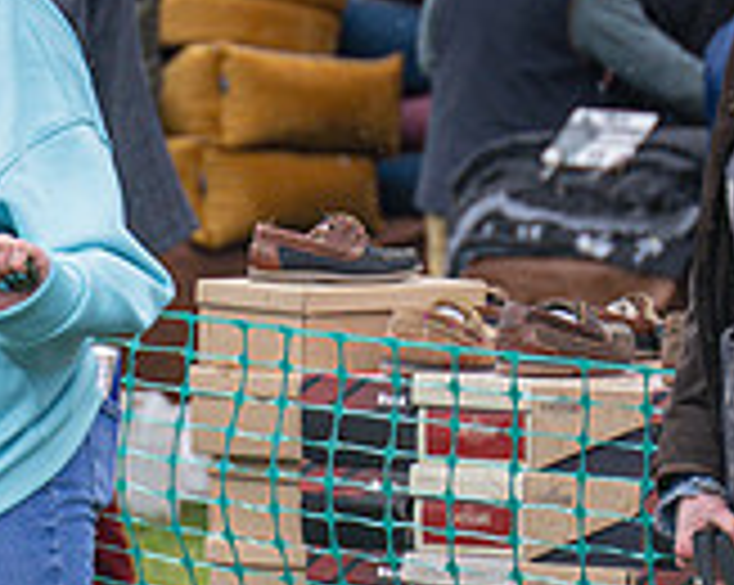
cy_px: 878
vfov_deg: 2.7
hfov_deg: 3.4
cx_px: -218
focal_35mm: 572
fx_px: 12411
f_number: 4
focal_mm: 98
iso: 400
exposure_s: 1/1600
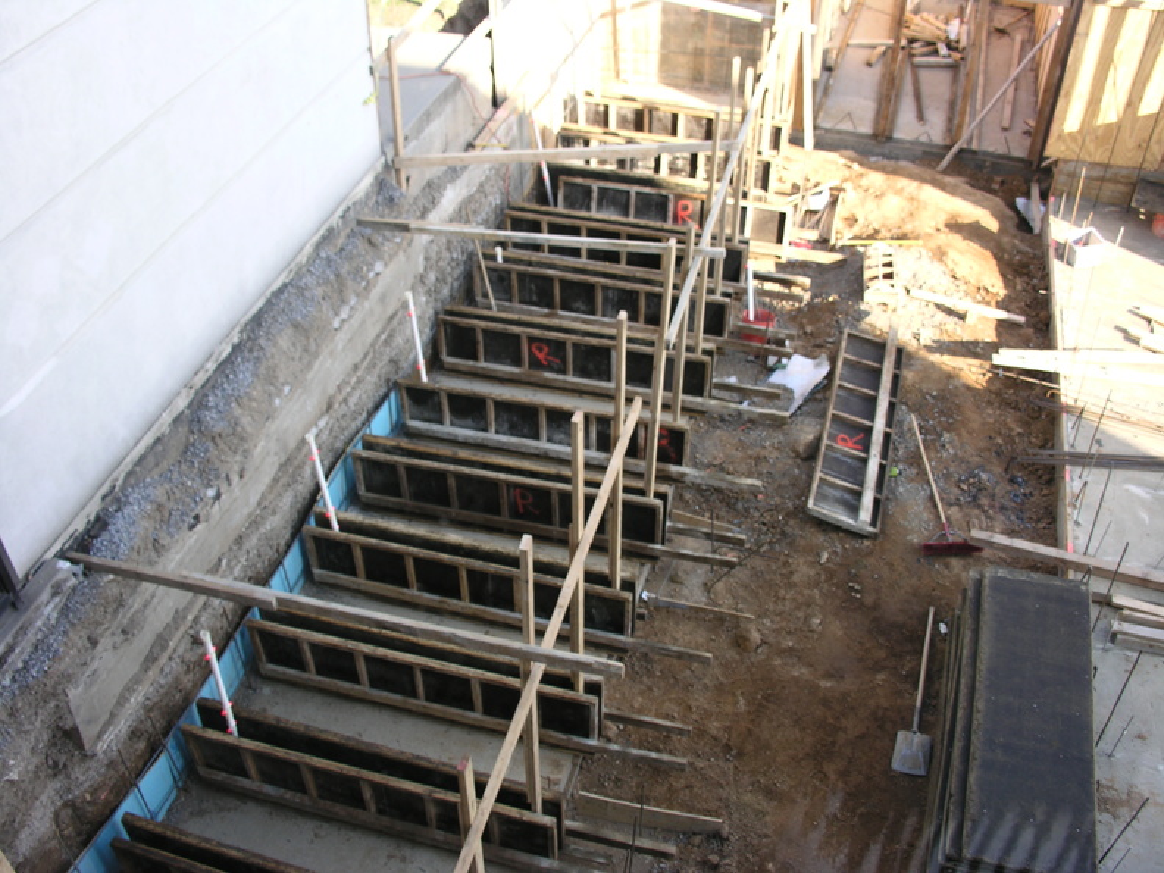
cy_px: 436
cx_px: 582
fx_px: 1177
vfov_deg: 40.7
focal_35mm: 35
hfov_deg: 52.6
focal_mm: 8.9
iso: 50
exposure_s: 1/100
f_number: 3.2
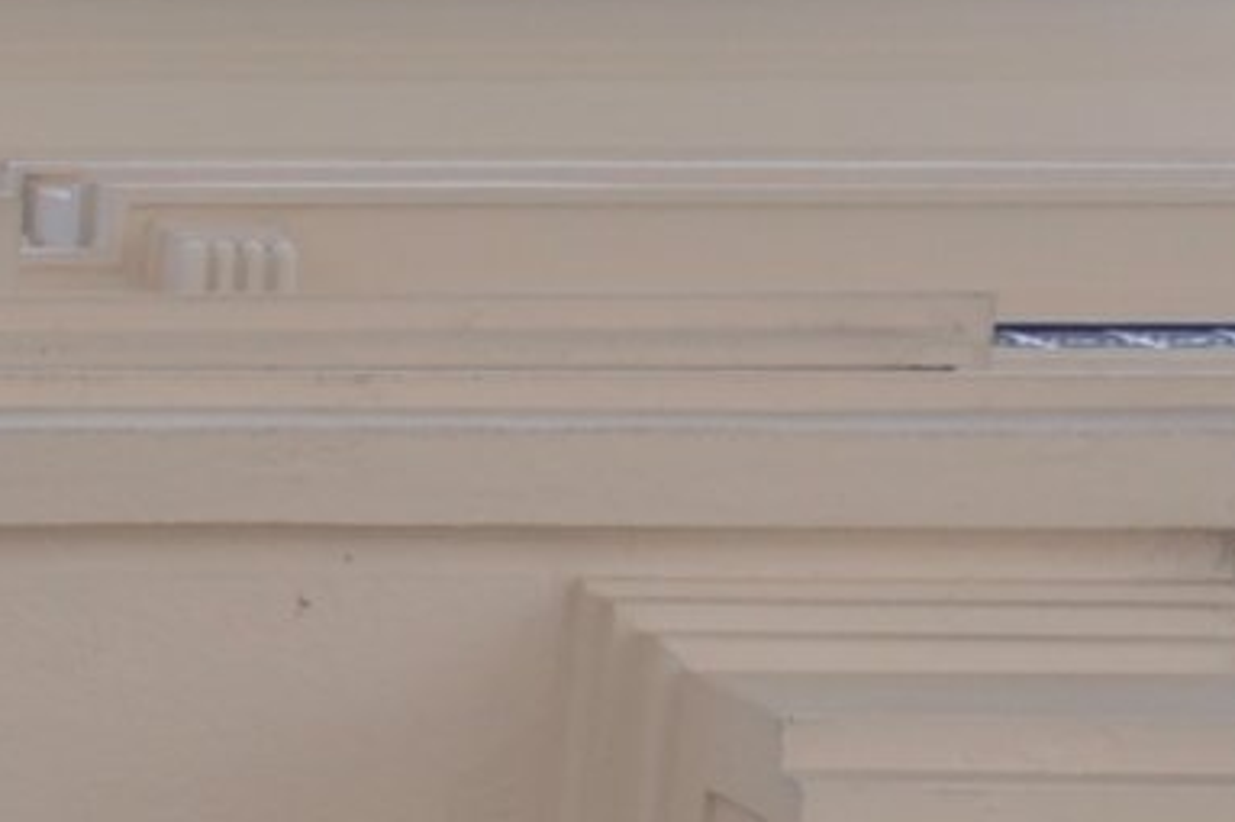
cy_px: 2485
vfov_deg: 6.0
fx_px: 7212
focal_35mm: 210
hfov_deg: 9.0
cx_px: -1503
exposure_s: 1/250
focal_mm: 21
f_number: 8
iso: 200
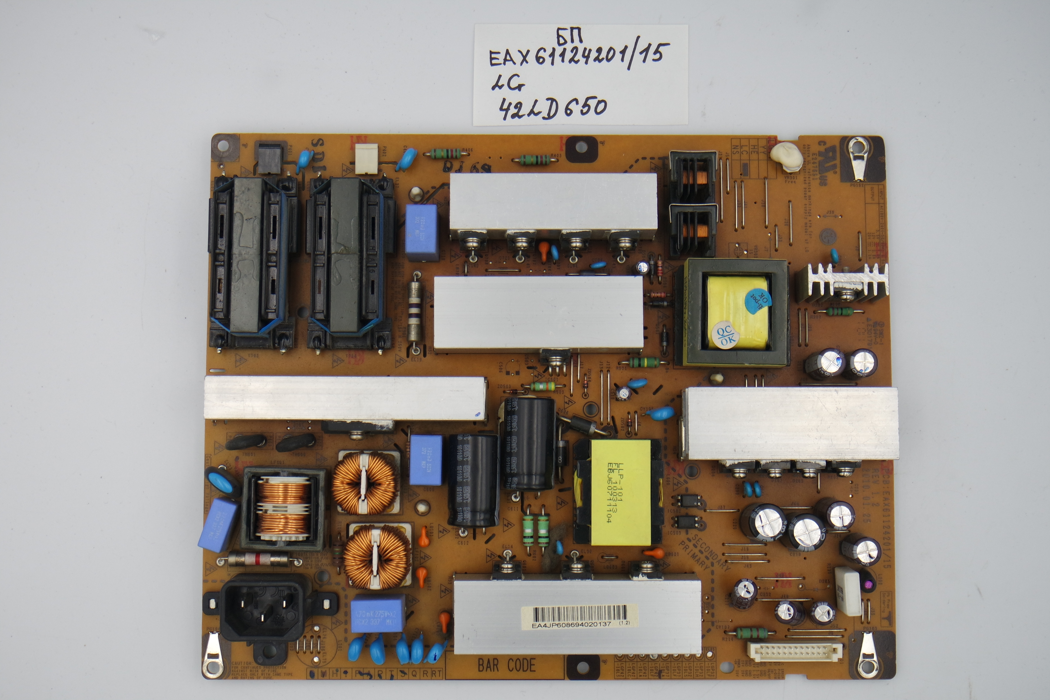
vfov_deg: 28.1
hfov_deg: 41.1
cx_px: 525
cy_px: 350
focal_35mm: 48
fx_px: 1400
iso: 160
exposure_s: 1/125
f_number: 4.5
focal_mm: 18
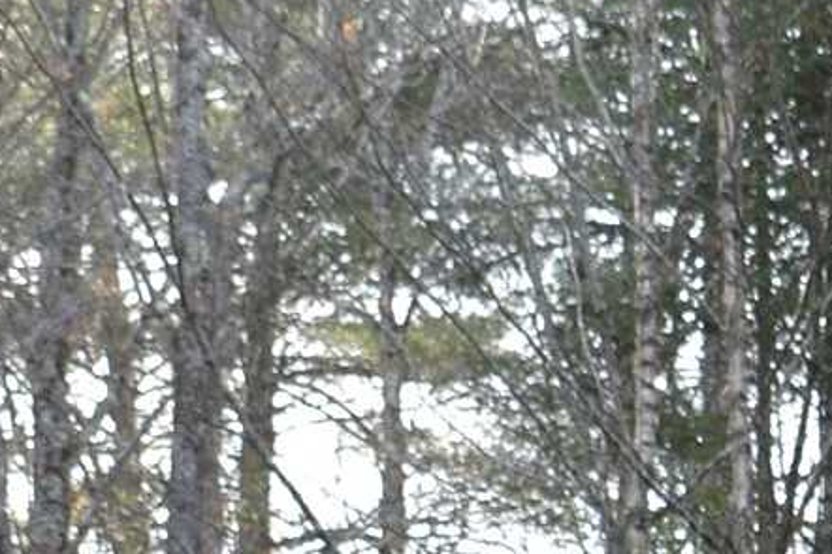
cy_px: 1338
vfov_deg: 4.3
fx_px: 7228
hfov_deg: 6.5
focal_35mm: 313
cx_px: 1026
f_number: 5.6
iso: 180
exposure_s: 1/125
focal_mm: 30
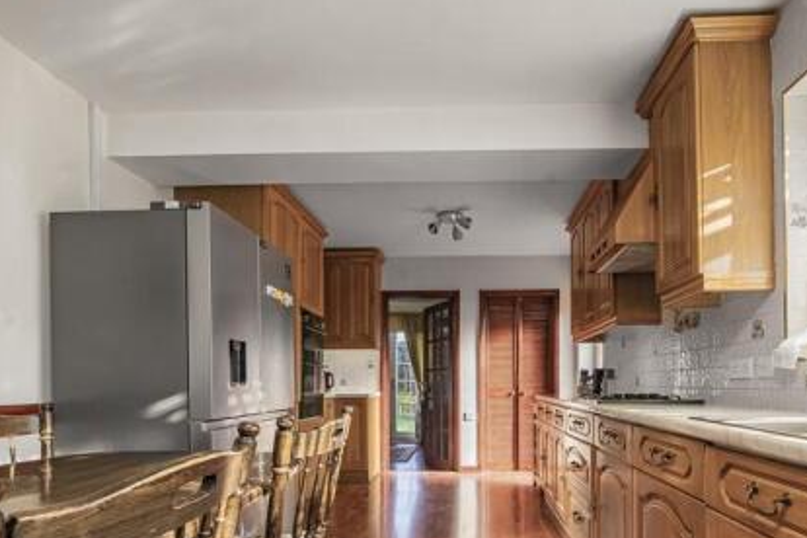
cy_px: 403
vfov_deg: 61.0
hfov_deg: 86.4
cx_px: 461
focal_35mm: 19
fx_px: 426
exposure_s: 1/40
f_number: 9
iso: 320
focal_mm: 12
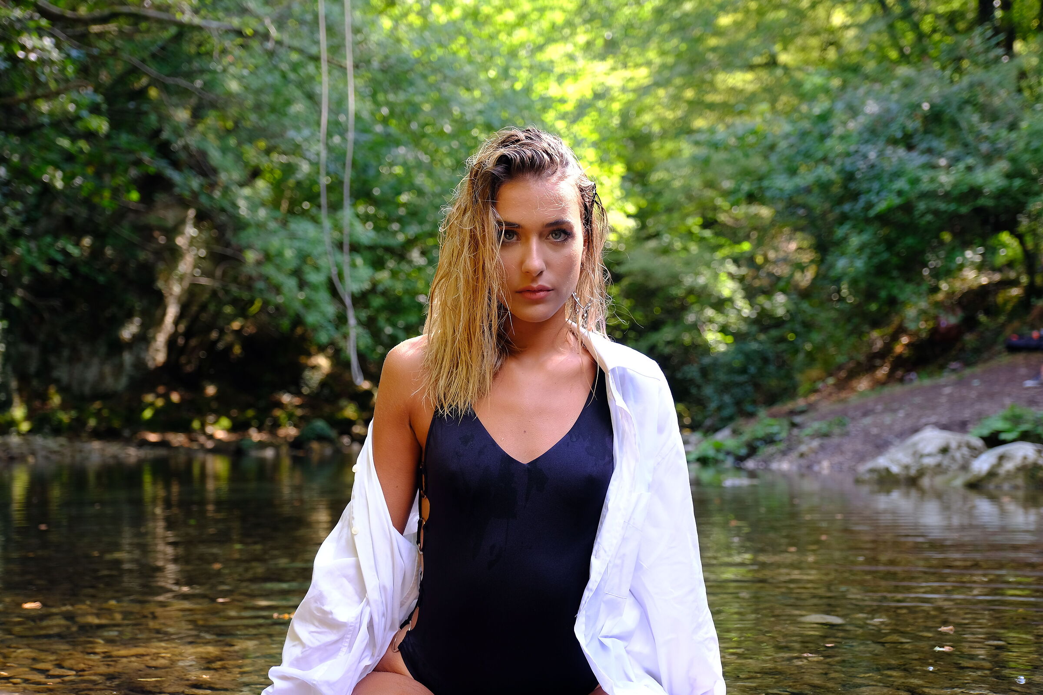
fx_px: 1362
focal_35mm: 47
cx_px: 522
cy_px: 348
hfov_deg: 41.9
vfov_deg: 28.6
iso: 200
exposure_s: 1/125
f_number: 3.2
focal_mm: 31.1
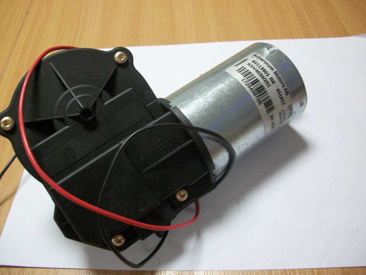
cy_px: 138
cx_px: 183
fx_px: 370
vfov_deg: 40.7
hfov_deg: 52.6
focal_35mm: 35
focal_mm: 6.3
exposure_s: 1/20
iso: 160
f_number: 3.1
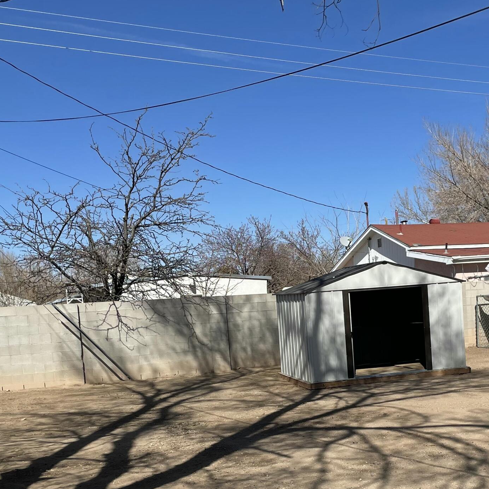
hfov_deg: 33.6
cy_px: 380
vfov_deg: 33.2
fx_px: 799
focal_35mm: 50
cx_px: 338
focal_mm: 4.2
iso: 32
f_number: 1.6
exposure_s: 1/5291
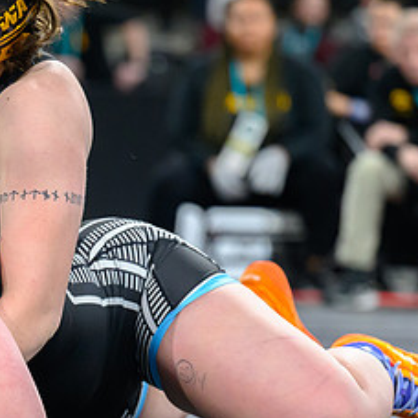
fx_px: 3825
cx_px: -91
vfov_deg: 6.2
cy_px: 331
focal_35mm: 280
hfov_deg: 6.2
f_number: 2.8
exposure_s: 1/800
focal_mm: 103
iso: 3600
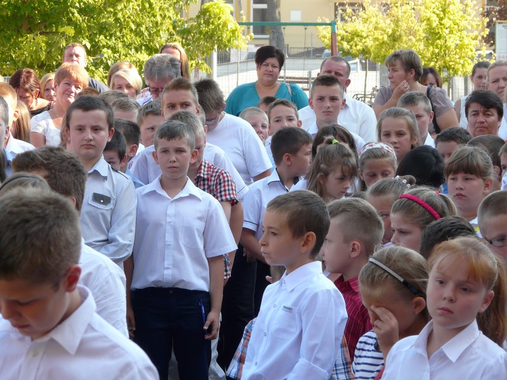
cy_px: 190
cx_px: 254
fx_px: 2563
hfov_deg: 11.3
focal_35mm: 175
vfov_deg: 8.5
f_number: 4
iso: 100
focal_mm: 28.8
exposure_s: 1/160
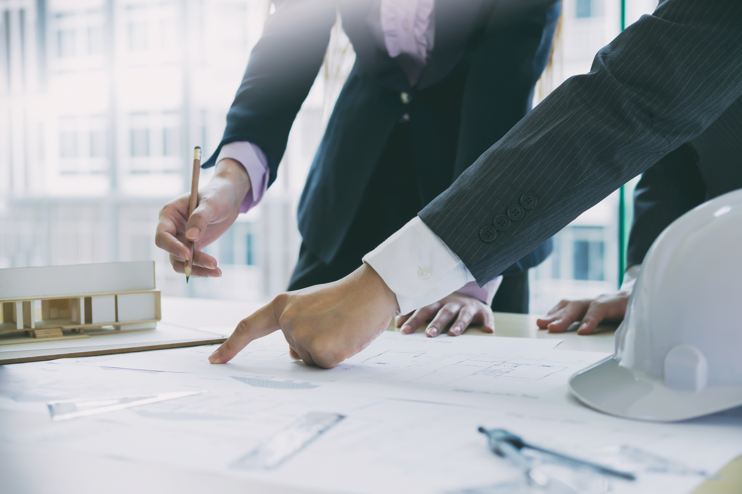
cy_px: 247
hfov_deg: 37.5
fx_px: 1092
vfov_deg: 25.5
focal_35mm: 53
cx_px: 371
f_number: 2.8
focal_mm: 35
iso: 200
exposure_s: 1/250
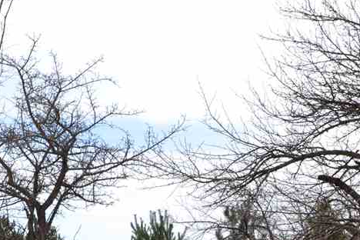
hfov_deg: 24.7
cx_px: 155
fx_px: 820
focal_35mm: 82
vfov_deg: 16.5
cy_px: 206
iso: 100
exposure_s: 1/200
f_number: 9
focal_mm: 20
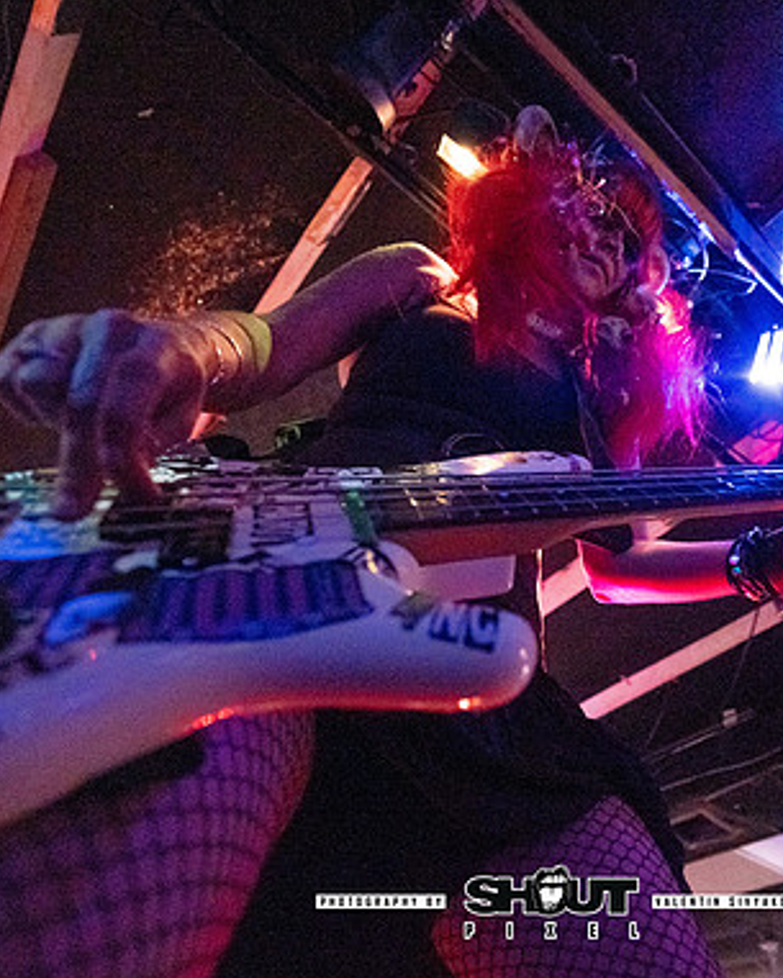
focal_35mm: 20
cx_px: 557
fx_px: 579
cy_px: 486
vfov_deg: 80.4
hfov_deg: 65.2
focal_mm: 14
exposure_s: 1/250
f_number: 2.8
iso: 3200
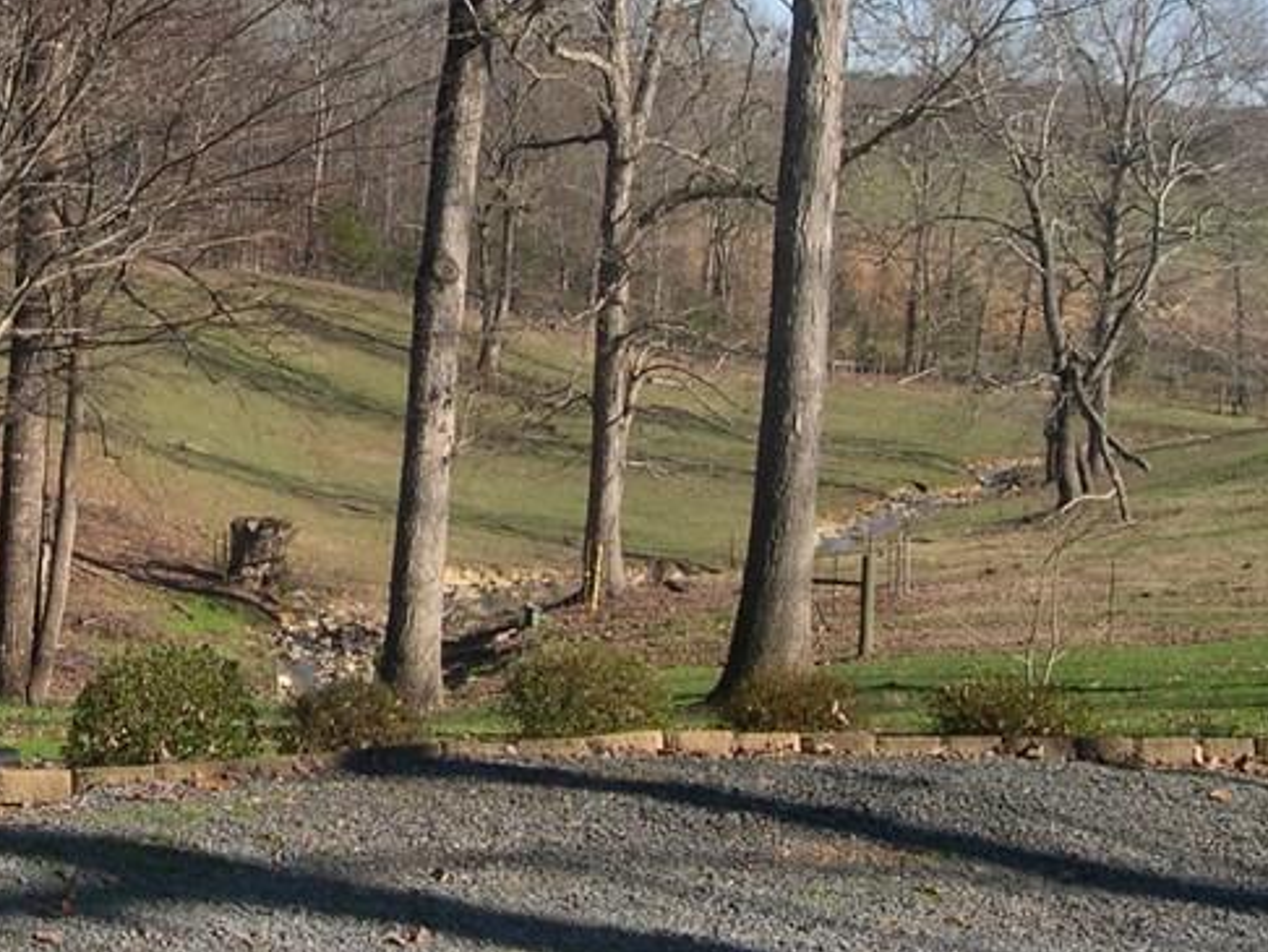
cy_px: 331
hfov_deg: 23.9
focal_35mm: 80
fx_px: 2932
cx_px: 188
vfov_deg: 18.4
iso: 100
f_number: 7.6
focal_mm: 8
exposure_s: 1/125
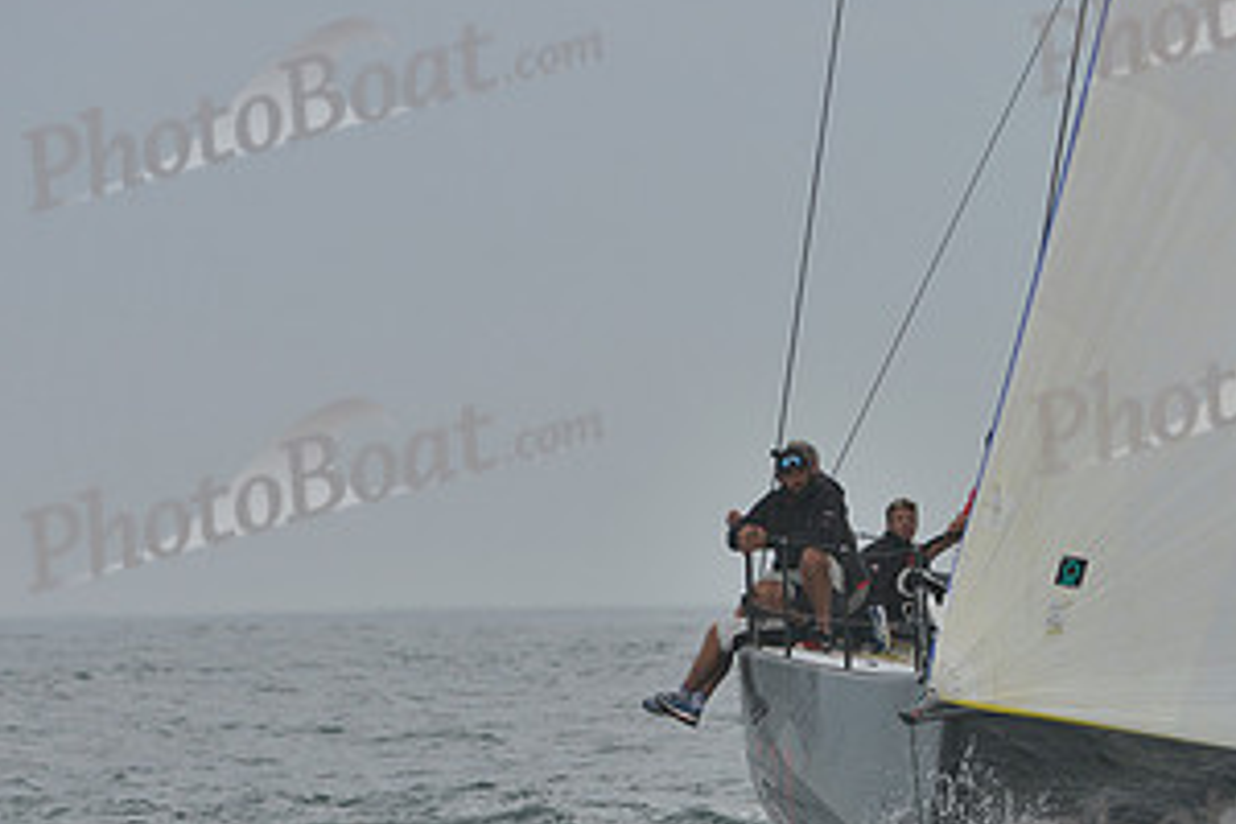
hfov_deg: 4.3
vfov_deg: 2.8
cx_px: 820
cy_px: 641
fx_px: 16582
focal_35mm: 483
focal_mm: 250
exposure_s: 1/800
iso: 280
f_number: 6.3
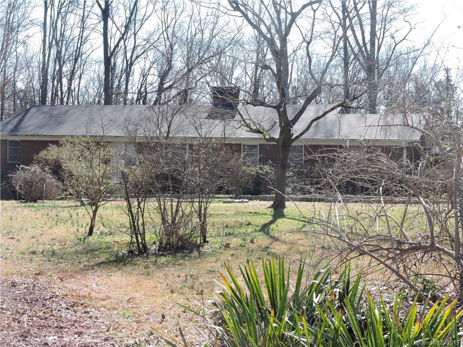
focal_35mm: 60
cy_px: 174
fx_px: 803
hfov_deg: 32.2
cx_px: 232
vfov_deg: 24.4
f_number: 4.2
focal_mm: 10.7
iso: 100
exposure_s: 1/250
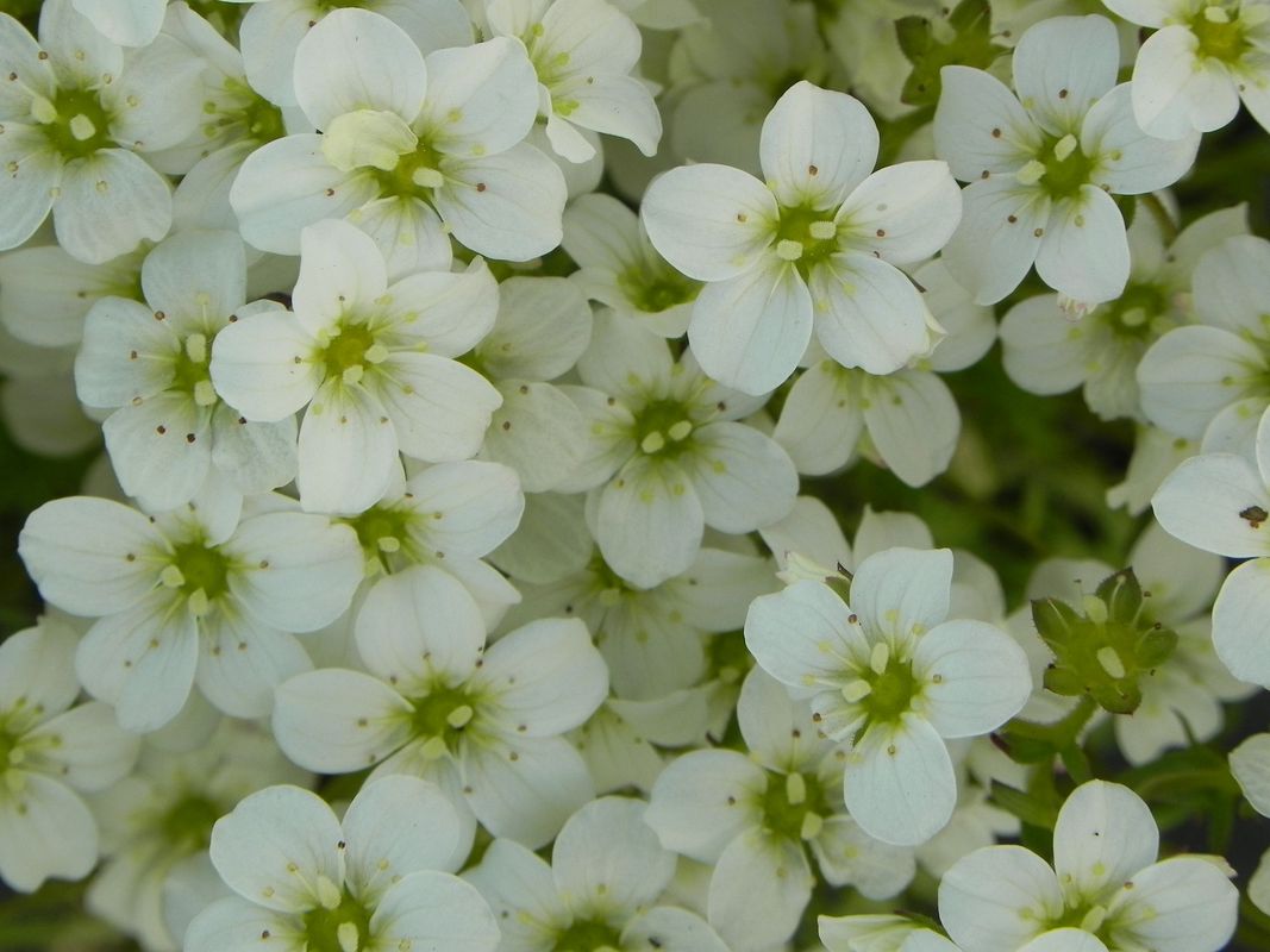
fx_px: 6750
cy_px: 476
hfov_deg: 10.7
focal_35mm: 184
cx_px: 635
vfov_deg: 8.1
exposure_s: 1/320
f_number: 5
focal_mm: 32.7
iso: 160
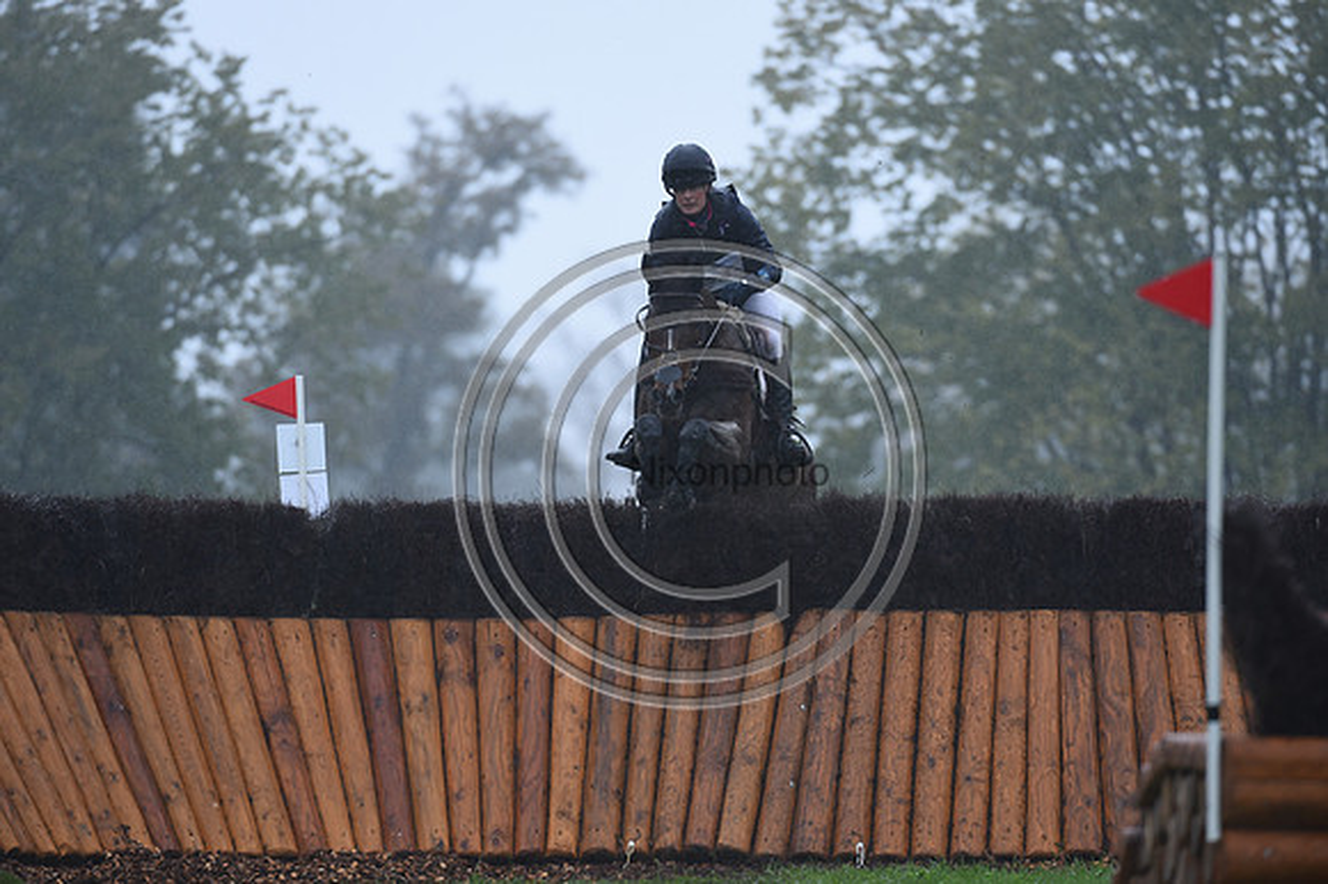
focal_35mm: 400
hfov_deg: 5.2
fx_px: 14747
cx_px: 664
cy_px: 442
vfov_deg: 3.4
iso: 800
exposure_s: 1/1000
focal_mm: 400
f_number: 5.6
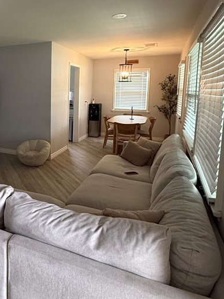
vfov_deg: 62.9
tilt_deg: -7.1
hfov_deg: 46.0
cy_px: 120
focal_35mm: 28
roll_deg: -0.4
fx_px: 242
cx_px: 32
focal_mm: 2.22
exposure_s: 1/60
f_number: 2.2
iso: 320
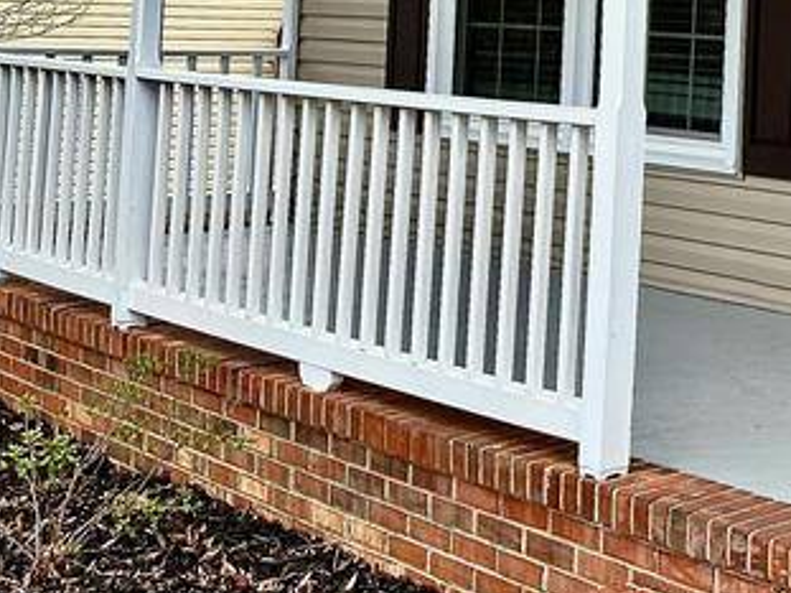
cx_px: 1035
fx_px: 1805
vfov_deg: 18.0
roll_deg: -2.4
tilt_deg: +1.5
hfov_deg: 22.1
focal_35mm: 79
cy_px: -48
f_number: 1.78
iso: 80
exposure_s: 1/872
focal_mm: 6.86
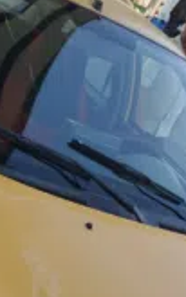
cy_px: 214
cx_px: -58
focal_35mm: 59
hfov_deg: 20.1
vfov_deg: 34.0
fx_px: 479
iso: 50
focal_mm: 4.09
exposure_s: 1/103
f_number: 1.6
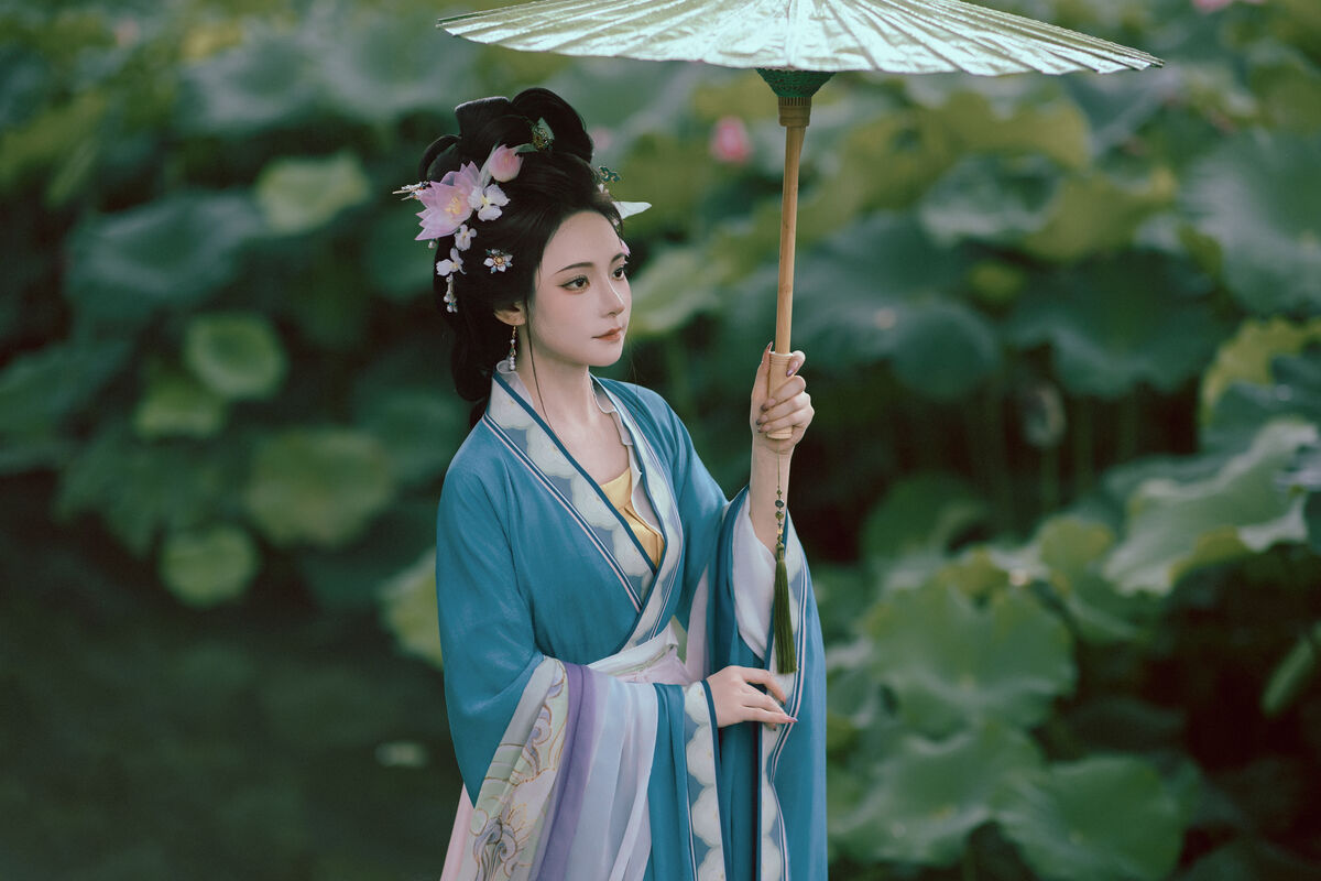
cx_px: 660
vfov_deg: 16.1
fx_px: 3119
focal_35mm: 85
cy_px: 440
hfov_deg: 23.9
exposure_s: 1/500
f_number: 2
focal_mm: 85
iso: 200
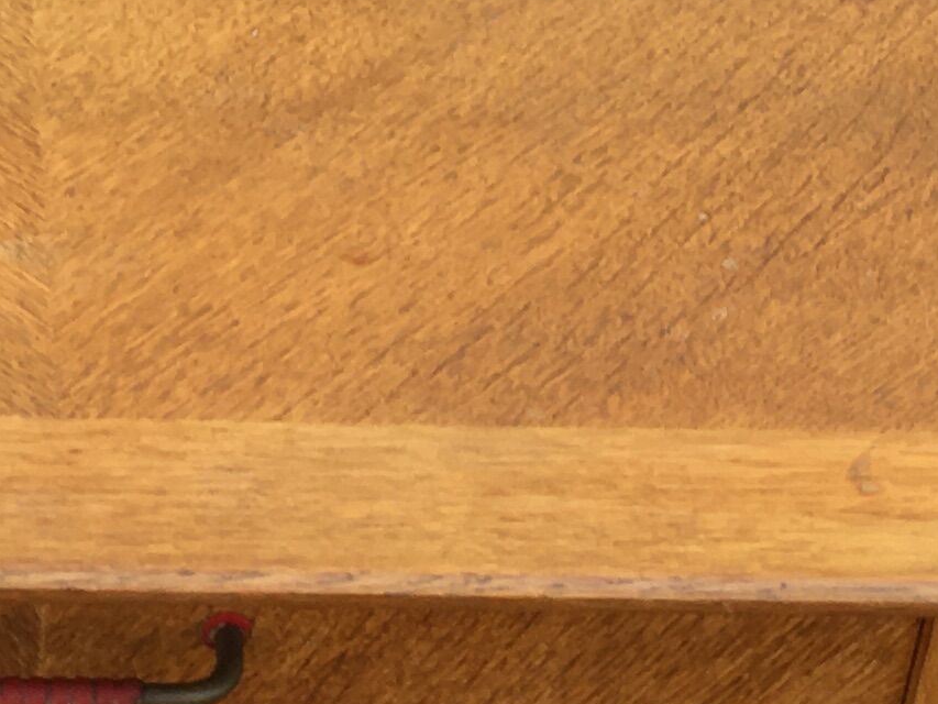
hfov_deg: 14.3
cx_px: 122
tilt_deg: -39.8
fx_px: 3713
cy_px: 773
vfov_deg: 10.7
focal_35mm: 137
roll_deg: -3.1
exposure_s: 1/100
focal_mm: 4.15
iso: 32
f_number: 2.2
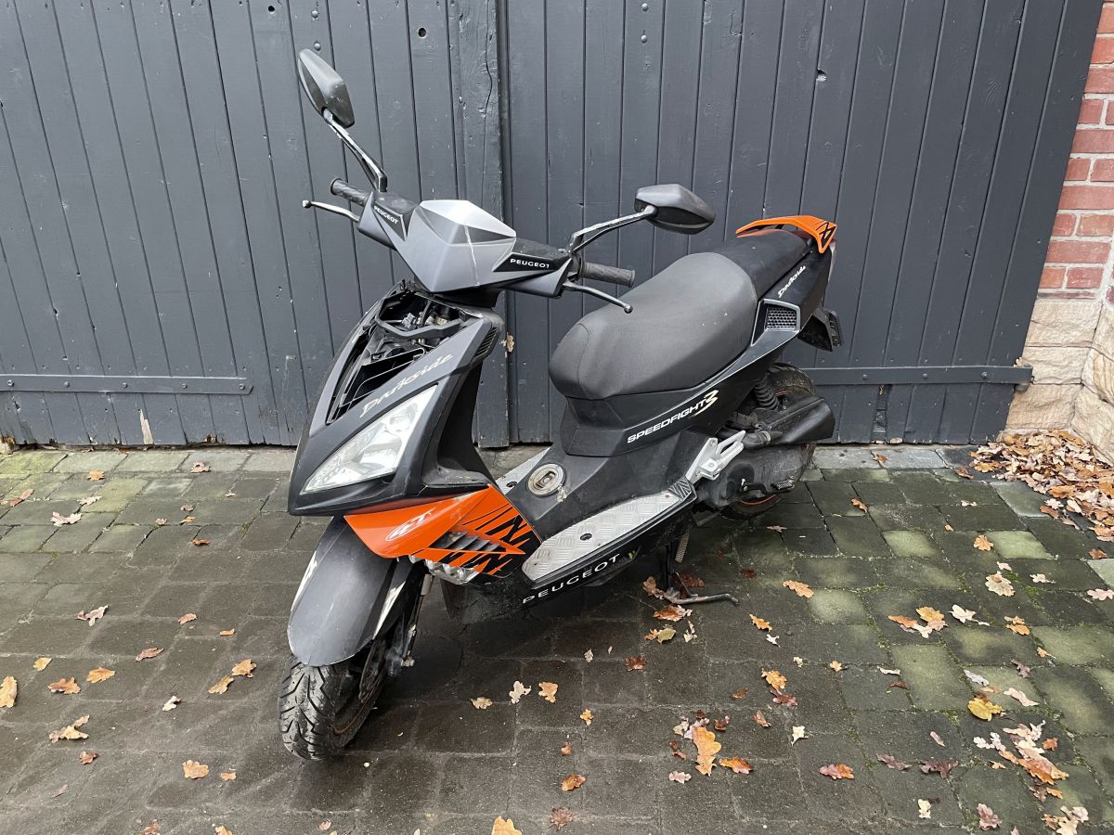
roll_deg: +1.0
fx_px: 837
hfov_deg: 67.3
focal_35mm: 26
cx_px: 557
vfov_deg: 53.1
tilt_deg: -23.4
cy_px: 418
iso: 320
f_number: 1.6
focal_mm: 4.2
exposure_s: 1/60
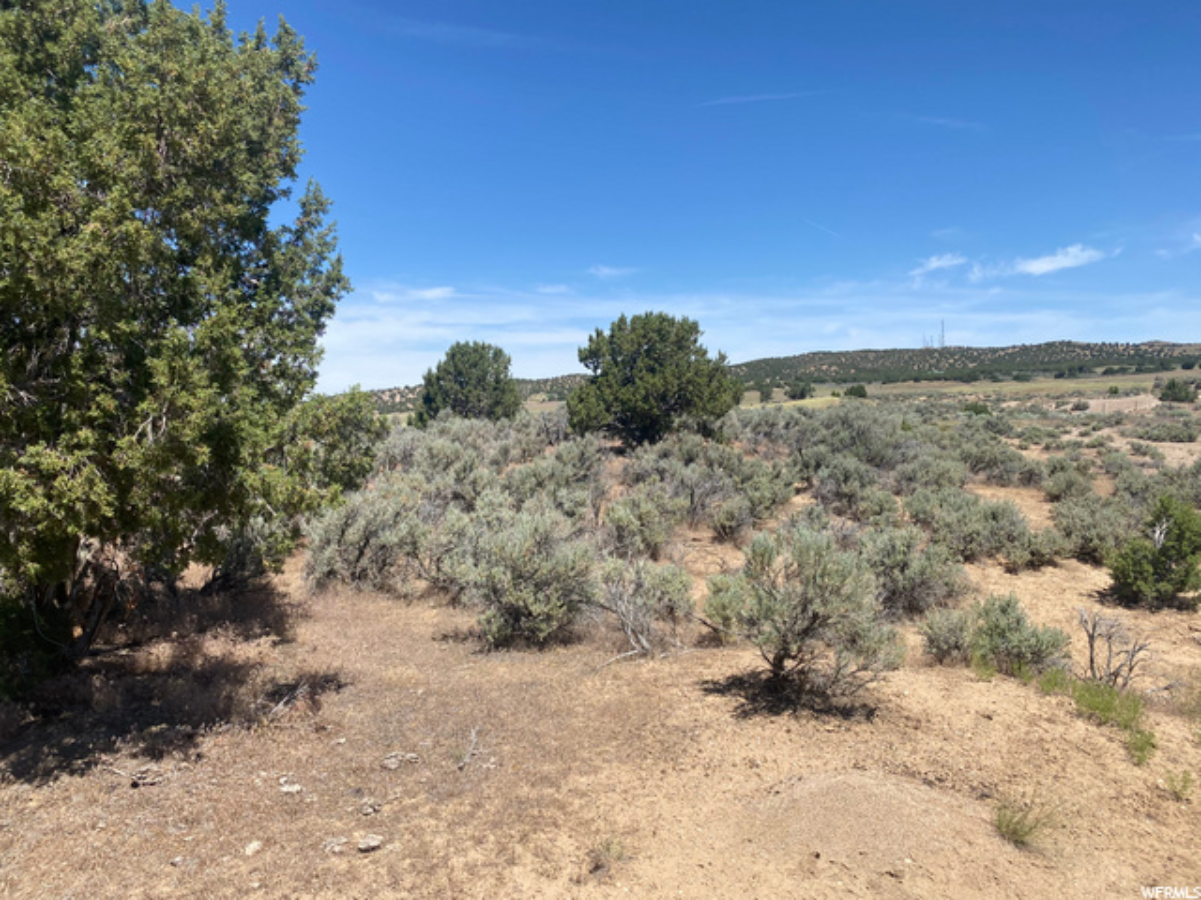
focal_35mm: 26
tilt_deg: -1.1
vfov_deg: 53.1
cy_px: 450
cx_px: 600
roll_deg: +1.5
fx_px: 902
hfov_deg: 67.3
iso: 32
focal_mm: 4.25
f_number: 1.8
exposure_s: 1/3401
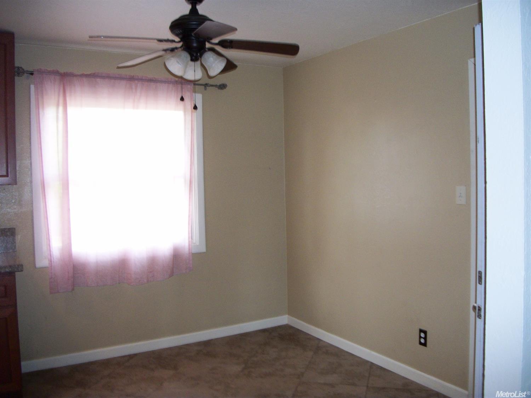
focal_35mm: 32
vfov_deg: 44.1
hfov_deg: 56.8
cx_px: 266
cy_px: 199
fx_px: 491
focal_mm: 5.7
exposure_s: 1/60
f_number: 2.9
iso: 160
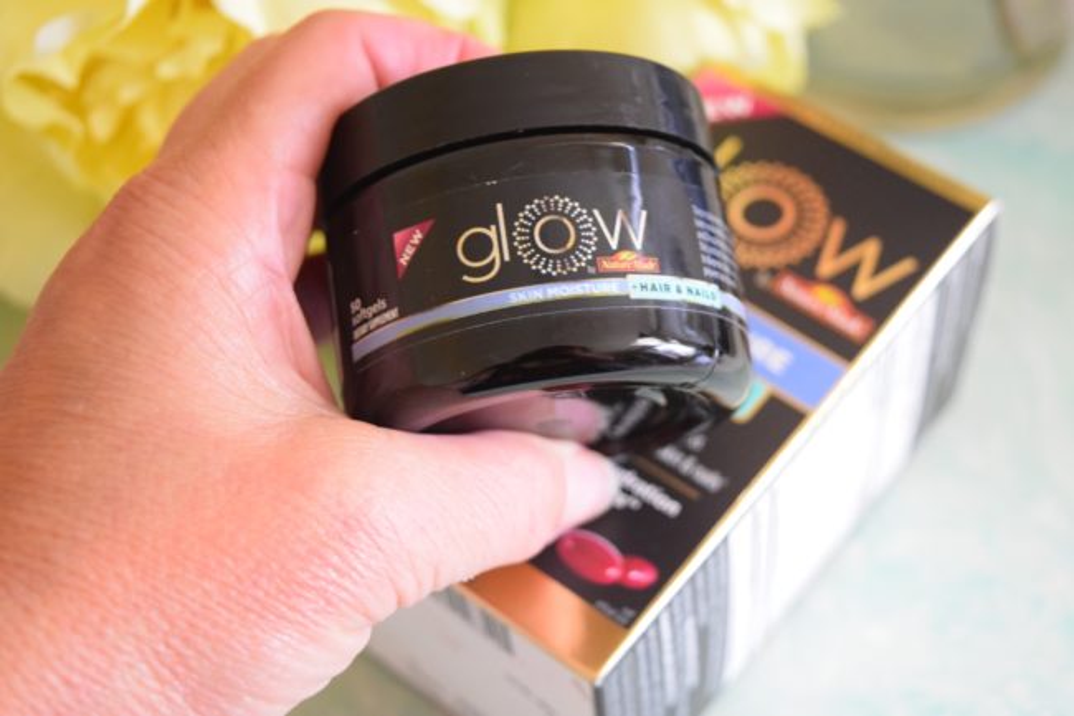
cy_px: 358
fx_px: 1789
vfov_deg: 22.6
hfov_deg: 33.4
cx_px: 537
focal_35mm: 60
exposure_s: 1/125
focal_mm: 40
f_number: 5
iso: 3200
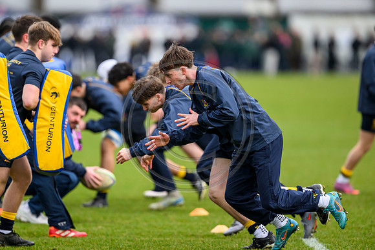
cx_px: 188
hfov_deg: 5.2
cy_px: 125
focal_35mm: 400
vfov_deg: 3.4
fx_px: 4167
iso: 2000
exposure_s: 1/2000
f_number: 3.5
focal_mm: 400
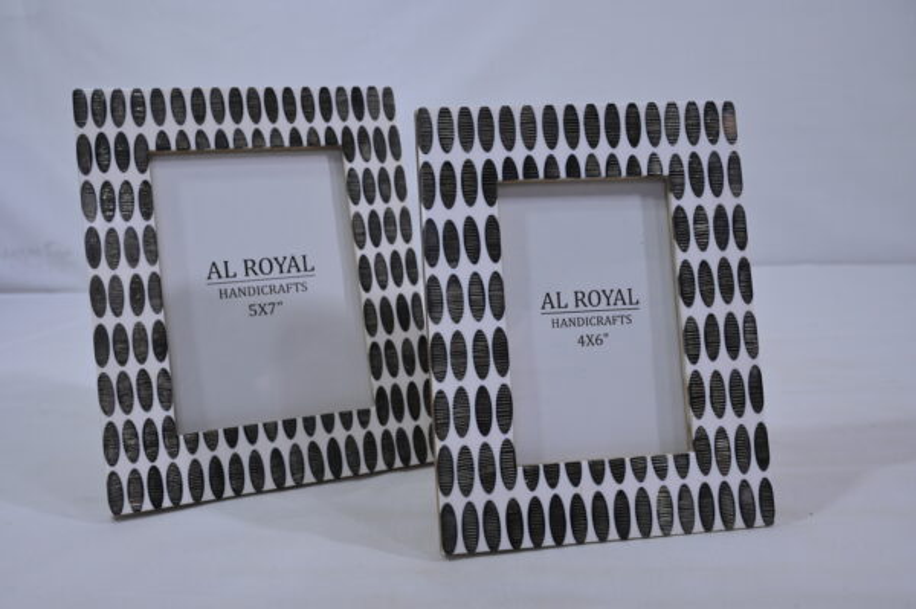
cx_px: 458
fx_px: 788
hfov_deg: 60.3
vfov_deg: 42.3
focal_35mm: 31
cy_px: 304
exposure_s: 1/125
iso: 500
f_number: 8
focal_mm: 31
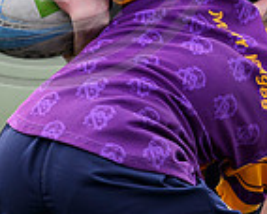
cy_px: 11
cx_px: 163
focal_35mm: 2416
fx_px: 19118
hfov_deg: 0.8
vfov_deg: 0.6
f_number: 3.5
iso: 500
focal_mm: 400
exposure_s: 1/1600
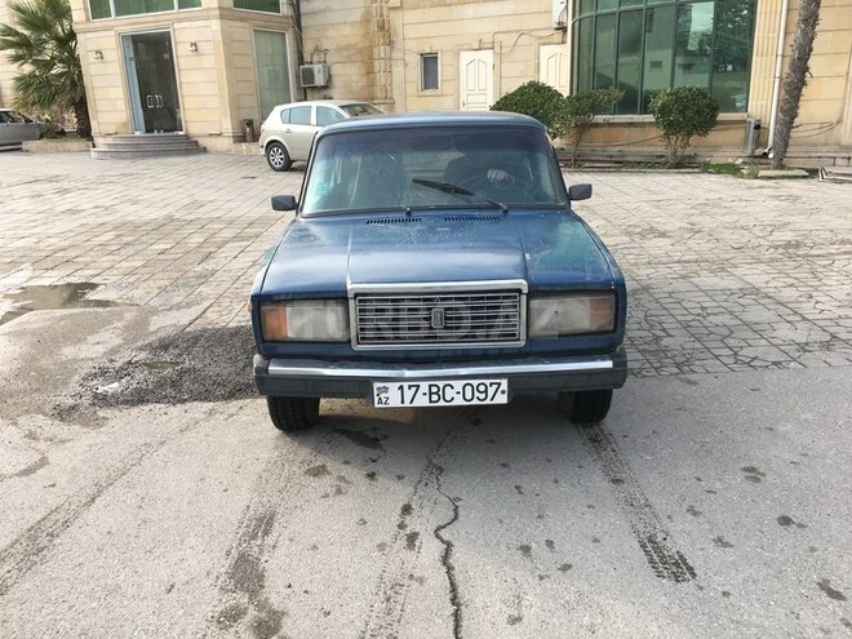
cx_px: 426
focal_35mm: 29
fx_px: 714
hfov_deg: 61.7
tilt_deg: -17.4
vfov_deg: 48.2
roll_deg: +0.9
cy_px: 320
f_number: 2.2
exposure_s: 1/234
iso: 25
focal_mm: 4.15
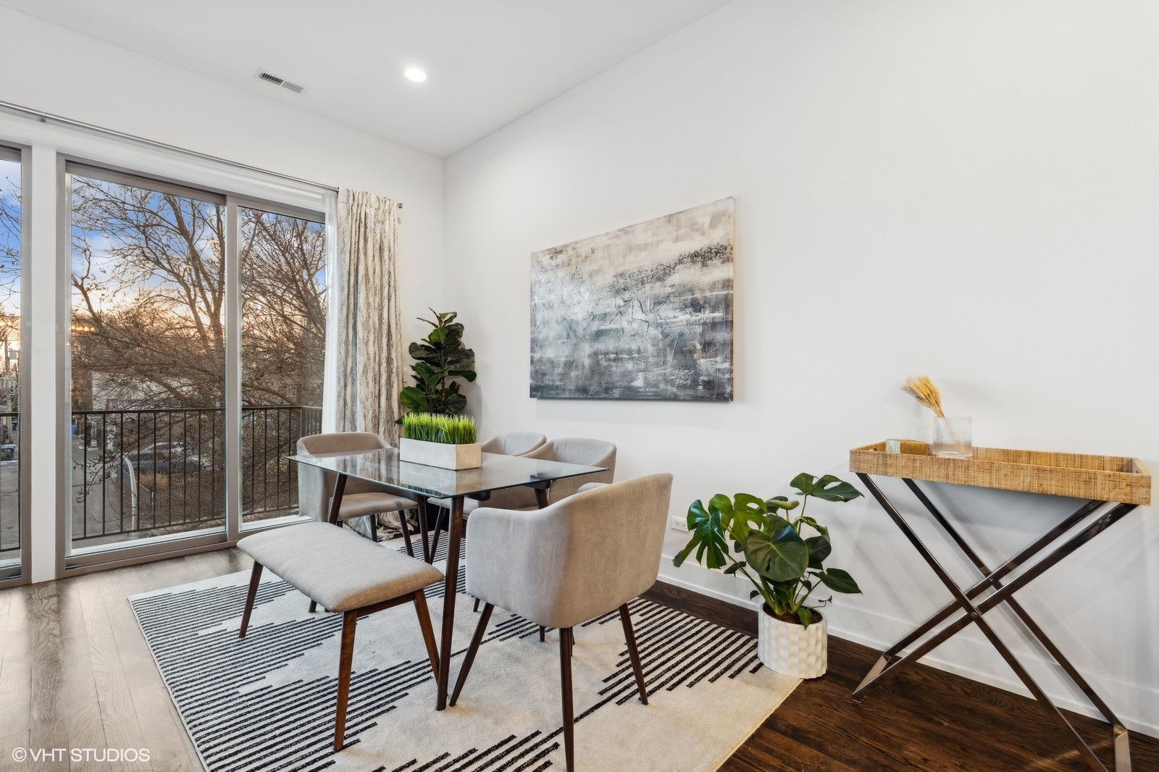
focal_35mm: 16
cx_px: 580
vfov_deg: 73.7
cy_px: 386
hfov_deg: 96.7
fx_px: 515
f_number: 7.1
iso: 320
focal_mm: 16
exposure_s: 1/13
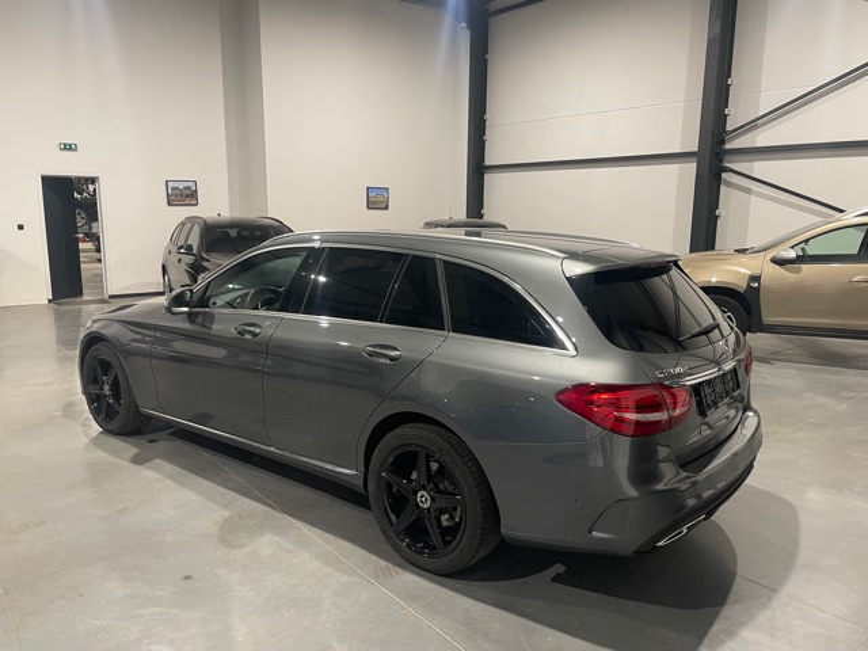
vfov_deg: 53.1
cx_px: 434
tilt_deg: -10.9
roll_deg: -1.1
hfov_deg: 67.3
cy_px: 326
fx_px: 652
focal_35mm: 26
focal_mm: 4.2
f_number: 1.6
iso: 100
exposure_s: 1/50
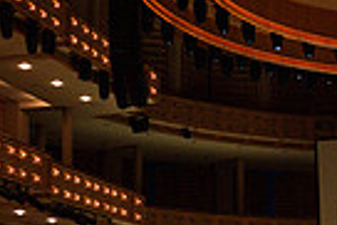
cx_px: 439
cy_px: 258
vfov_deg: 12.8
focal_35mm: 105
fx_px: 984
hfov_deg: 18.1
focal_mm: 24
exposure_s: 1/200
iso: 3200
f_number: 7.1
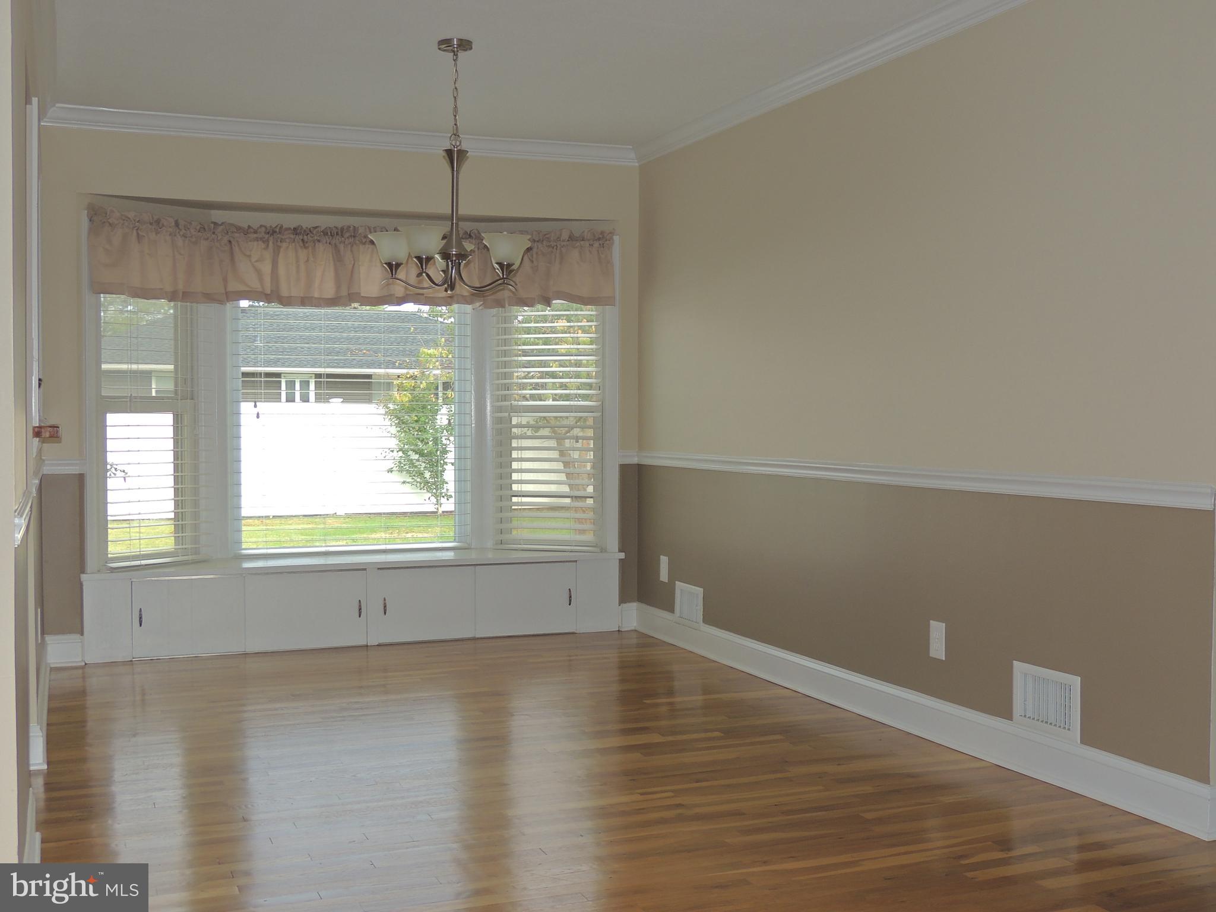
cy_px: 456
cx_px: 608
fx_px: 1405
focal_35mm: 40
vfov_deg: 36.0
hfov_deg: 46.8
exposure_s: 1/60
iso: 100
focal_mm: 7.1
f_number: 3.3
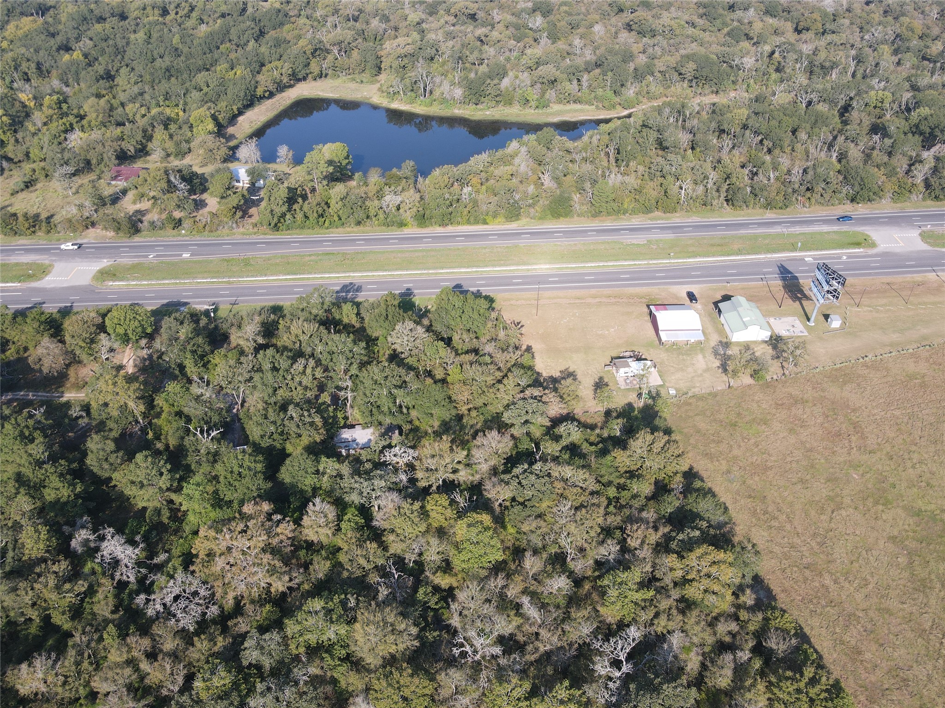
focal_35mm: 24
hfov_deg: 71.6
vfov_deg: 56.8
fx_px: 655
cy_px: 354
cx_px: 472
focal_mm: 4.5
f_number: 2.8
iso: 100
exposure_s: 1/250
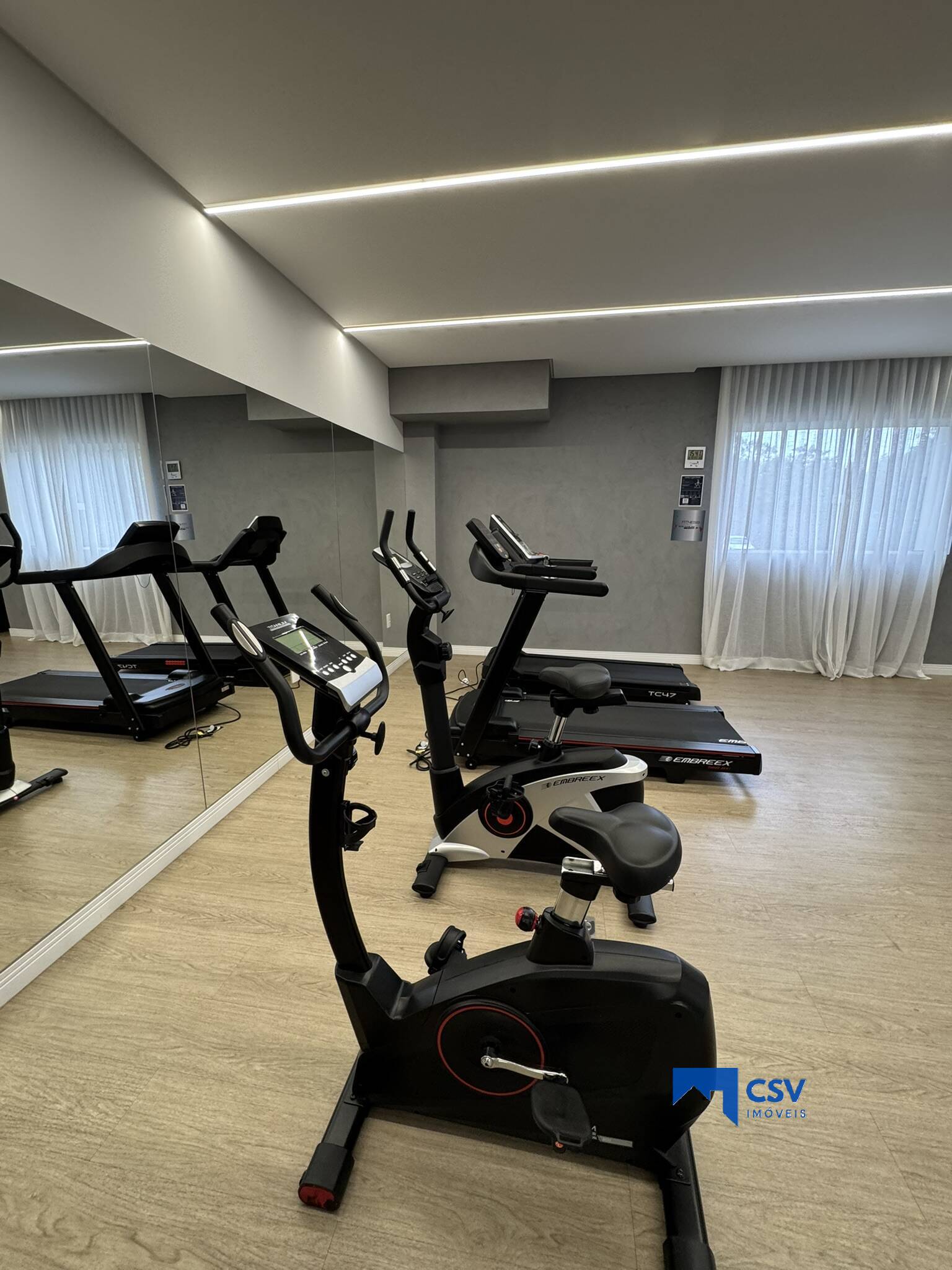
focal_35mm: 14
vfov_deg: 102.1
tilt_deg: -11.5
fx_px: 513
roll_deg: +1.2
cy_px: 635
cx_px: 476
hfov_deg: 85.7
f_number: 2.2
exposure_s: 1/60
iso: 160
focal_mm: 2.22
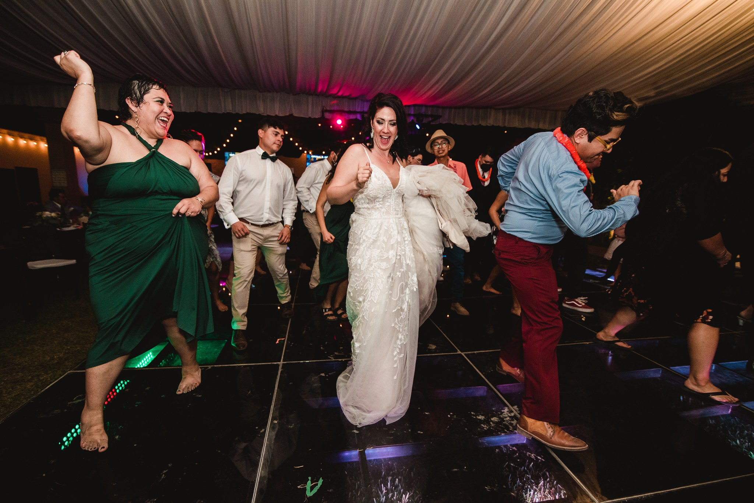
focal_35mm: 16
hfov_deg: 96.7
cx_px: 377
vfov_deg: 73.8
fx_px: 335
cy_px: 252
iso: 1250
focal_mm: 16
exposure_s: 1/200
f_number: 3.2
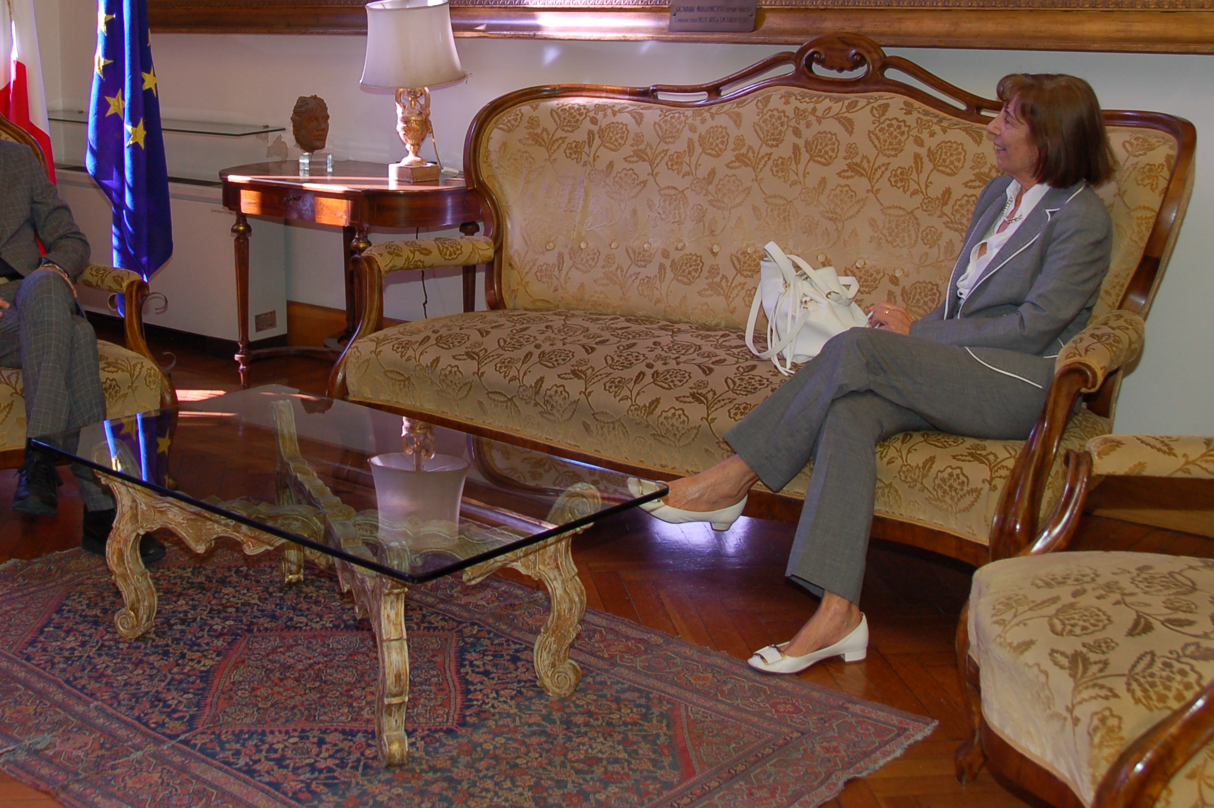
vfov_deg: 26.1
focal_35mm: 51
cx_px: 474
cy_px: 209
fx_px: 1718
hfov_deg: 38.7
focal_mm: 22
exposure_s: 1/60
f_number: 4
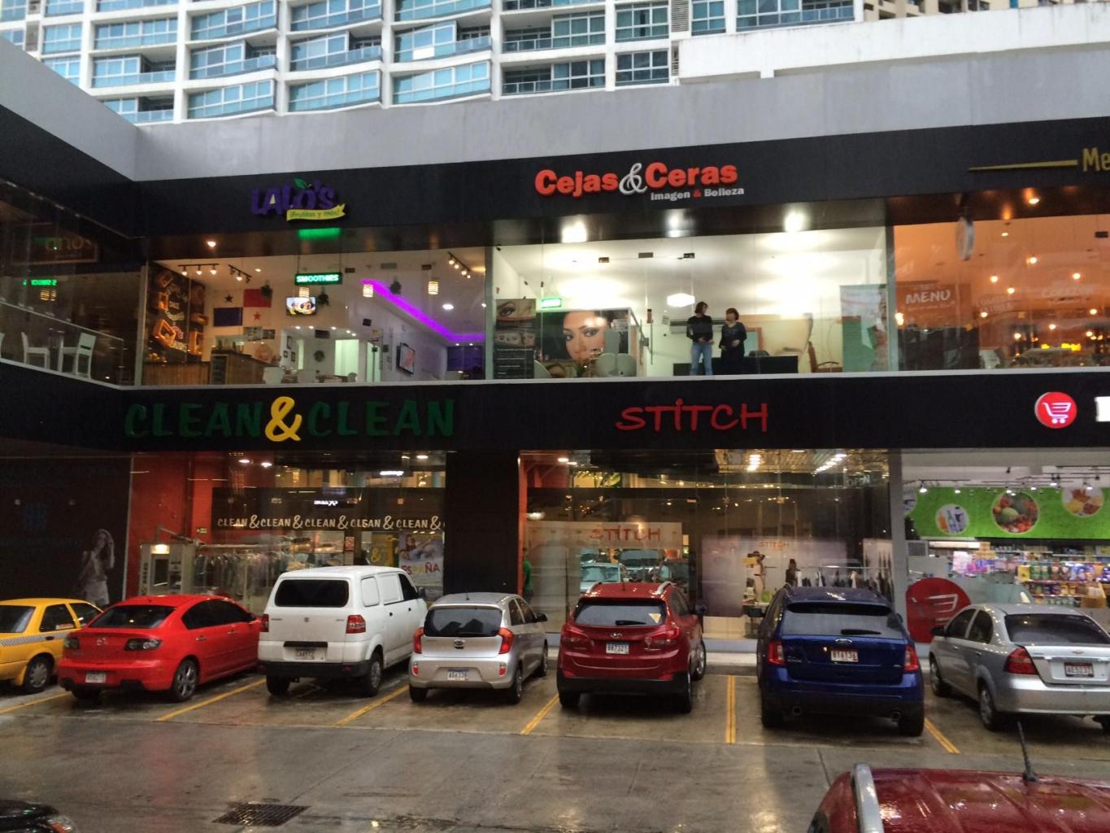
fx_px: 930
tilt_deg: +7.0
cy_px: 416
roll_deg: -1.5
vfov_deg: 48.2
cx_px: 555
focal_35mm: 29
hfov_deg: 61.7
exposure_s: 1/30
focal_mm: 4.15
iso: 100
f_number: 2.2
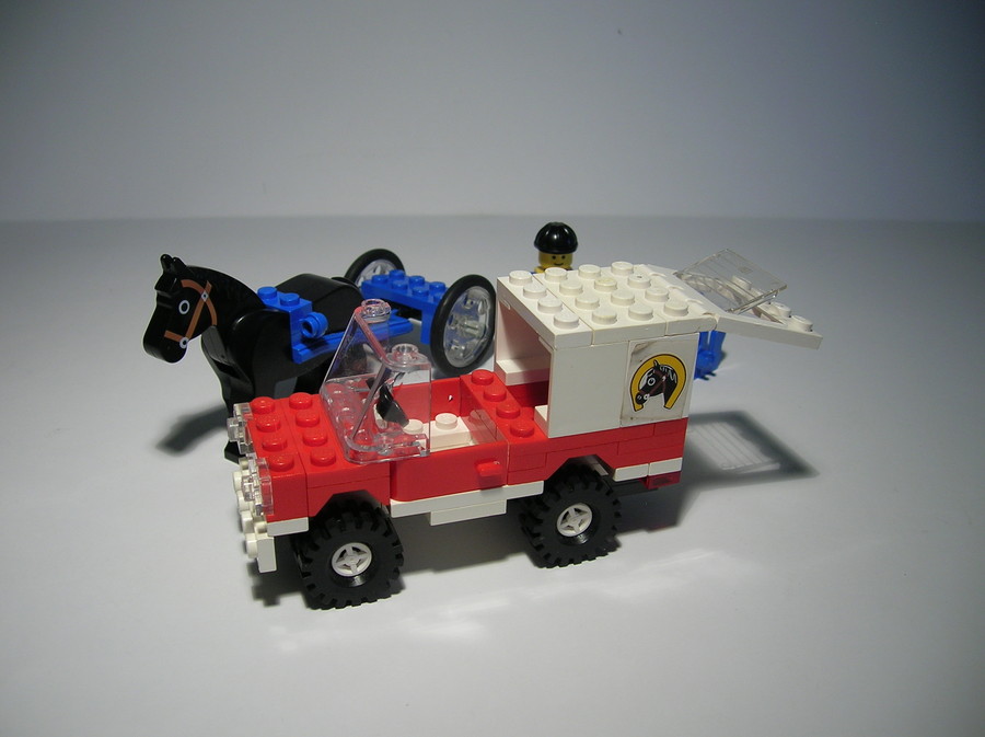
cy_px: 368
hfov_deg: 54.0
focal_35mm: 34
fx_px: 966
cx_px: 492
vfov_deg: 41.7
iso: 50
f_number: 2.9
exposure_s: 1/46.5
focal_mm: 5.7
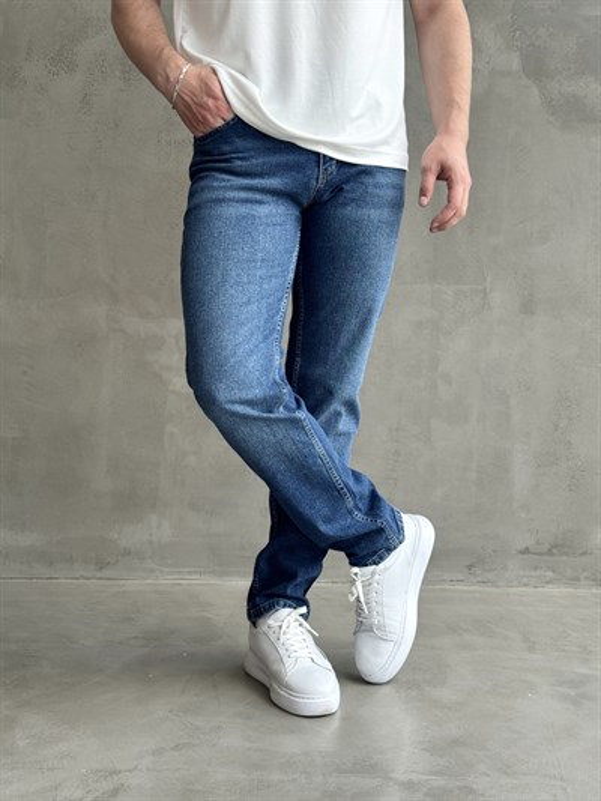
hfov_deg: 30.3
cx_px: 300
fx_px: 1111
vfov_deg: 39.6
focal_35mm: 48
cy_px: 400
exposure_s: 1/358
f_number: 1.78
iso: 64
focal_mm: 6.76
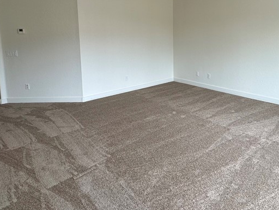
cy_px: 59
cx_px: 186
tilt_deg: -7.5
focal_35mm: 28
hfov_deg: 61.9
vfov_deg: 48.3
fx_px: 226
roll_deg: +0.2
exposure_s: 1/120
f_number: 2.2
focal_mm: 2.22
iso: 80
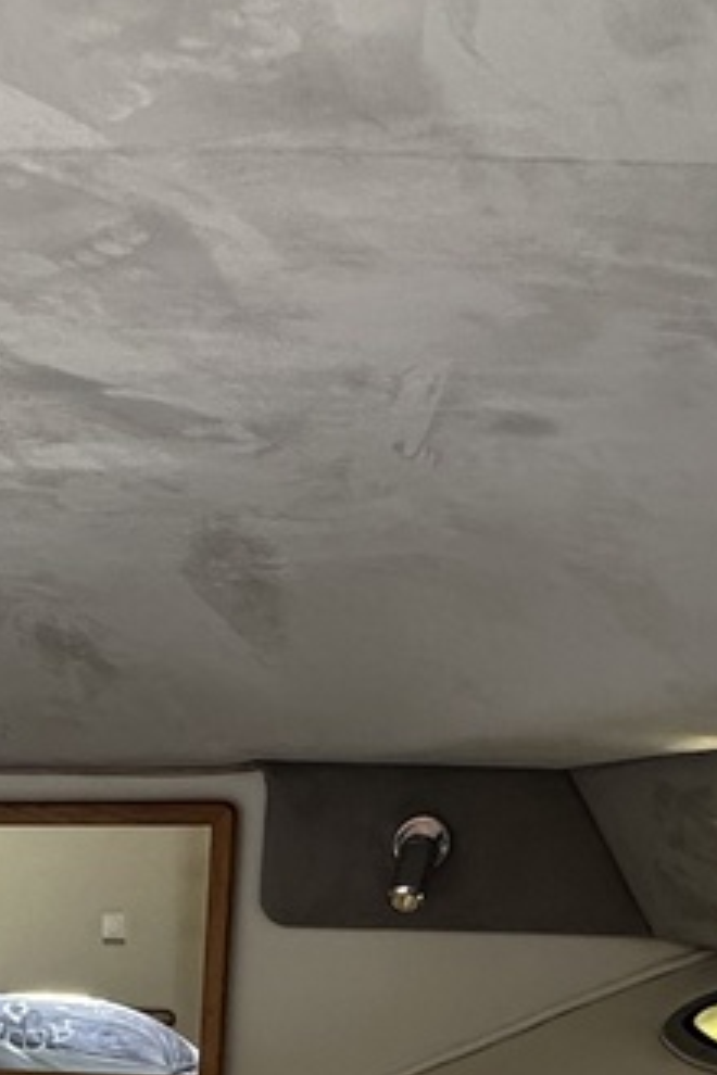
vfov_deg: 30.6
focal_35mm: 53
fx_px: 1583
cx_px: -46
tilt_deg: -19.0
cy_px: 1349
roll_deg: +0.1
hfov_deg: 24.1
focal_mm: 2.22
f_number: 2.2
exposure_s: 1/99
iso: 125
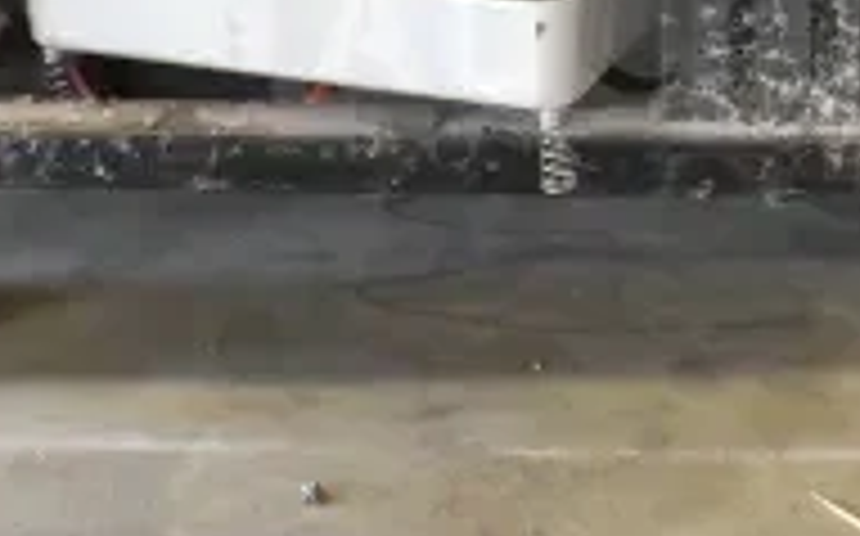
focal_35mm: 88
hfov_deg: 23.0
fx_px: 2061
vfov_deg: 14.0
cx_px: 774
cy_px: -223
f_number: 6.3
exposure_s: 1/160
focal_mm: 18
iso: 6400
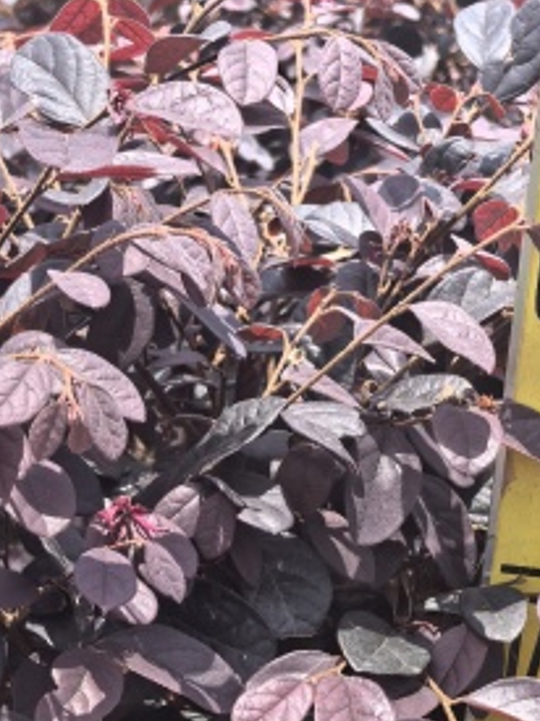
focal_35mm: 93
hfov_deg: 15.9
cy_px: 971
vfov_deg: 19.3
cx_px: 262
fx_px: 1936
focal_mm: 5.75
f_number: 2
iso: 50
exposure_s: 1/1074
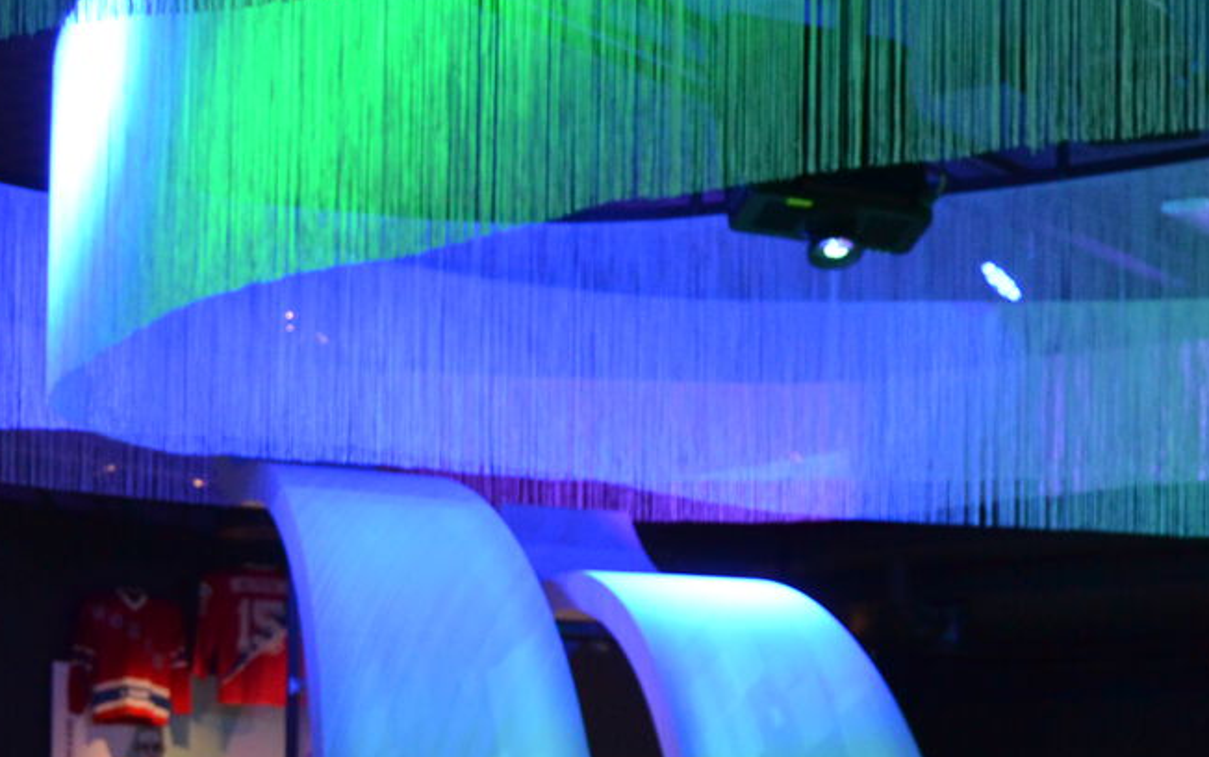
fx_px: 2670
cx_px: 745
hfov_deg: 25.5
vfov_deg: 15.5
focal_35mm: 81
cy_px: 941
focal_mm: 18
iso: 720
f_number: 3.5
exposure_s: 1/60
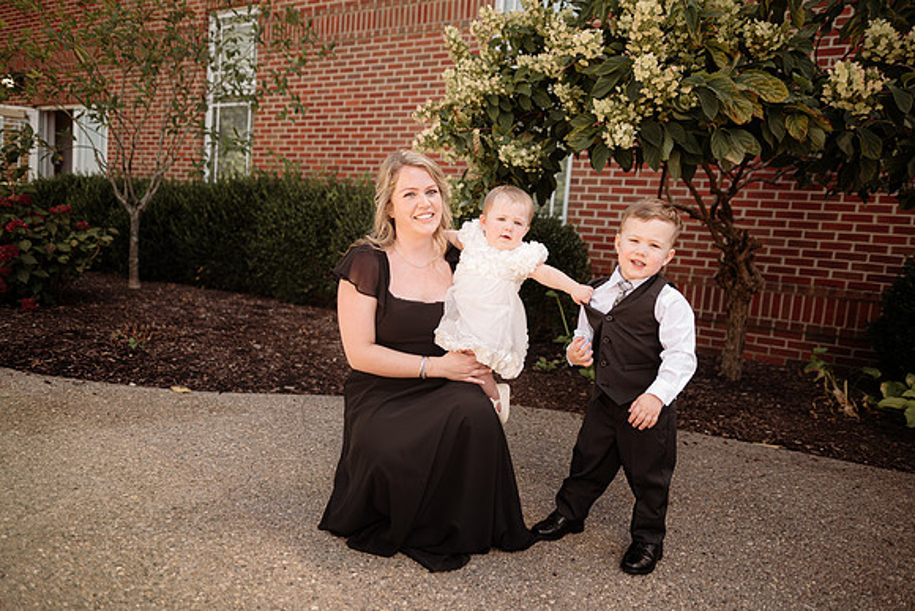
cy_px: 306
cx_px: 458
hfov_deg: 73.7
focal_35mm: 24
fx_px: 610
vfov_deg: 53.2
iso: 125
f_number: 2.2
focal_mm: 24
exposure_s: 1/640
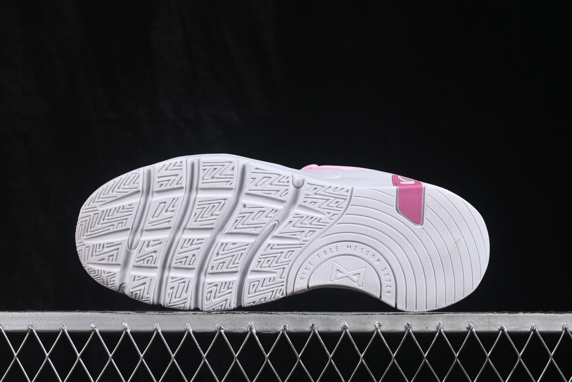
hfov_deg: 27.0
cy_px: 191
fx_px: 1192
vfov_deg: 18.2
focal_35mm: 75
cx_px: 286
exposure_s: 1/80
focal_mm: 50
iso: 160
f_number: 8
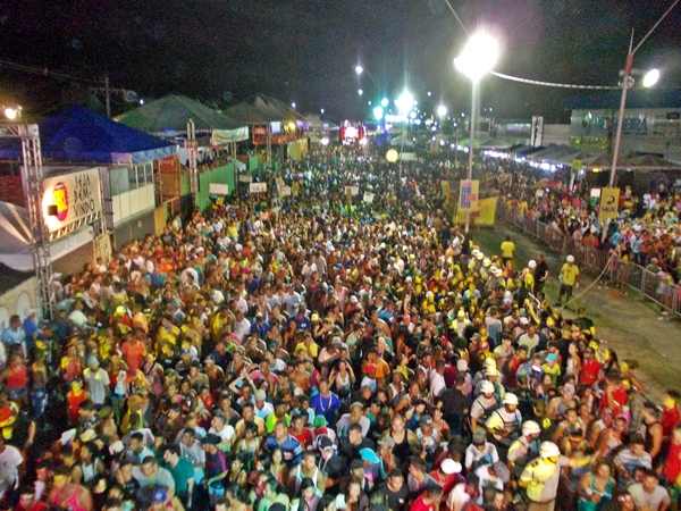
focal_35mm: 28
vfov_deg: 49.7
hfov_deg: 63.4
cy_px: 256
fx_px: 551
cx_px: 340
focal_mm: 4
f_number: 2.7
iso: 320
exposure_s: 1/25
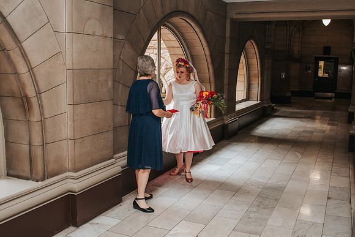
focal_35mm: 38
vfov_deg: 35.4
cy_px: 118
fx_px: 371
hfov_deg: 51.1
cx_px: 188
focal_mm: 35
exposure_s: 1/160
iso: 1000
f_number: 4
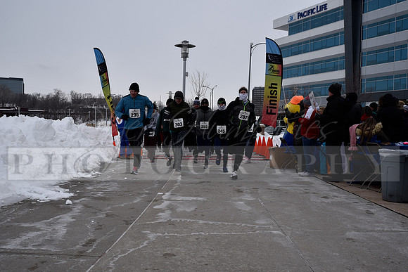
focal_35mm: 36
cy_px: 136
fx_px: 408
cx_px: 204
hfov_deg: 53.1
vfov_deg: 36.9
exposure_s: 1/400
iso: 400
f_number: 10
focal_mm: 36
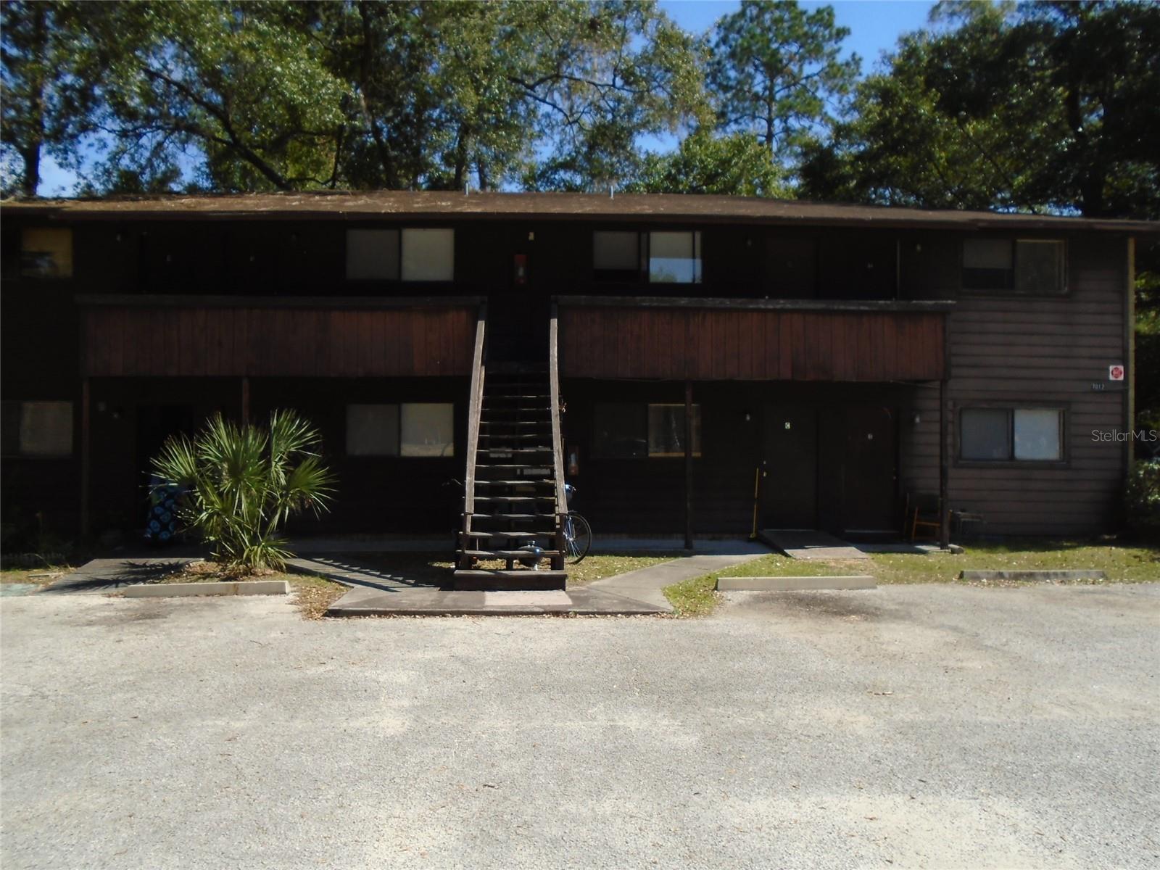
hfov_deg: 67.3
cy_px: 435
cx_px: 580
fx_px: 871
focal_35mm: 26
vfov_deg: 53.1
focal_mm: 4.6
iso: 100
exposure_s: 1/1000
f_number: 3.2
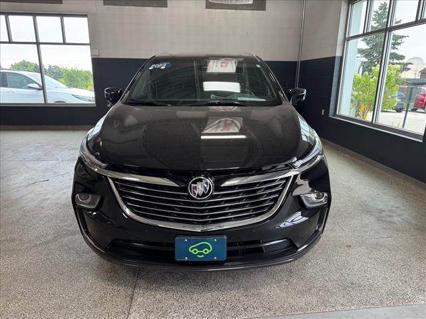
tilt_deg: -18.4
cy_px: 160
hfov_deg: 71.6
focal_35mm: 24
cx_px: 213
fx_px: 295
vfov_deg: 56.8
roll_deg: -0.8
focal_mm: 6.76
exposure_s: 1/120
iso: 160
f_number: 1.78
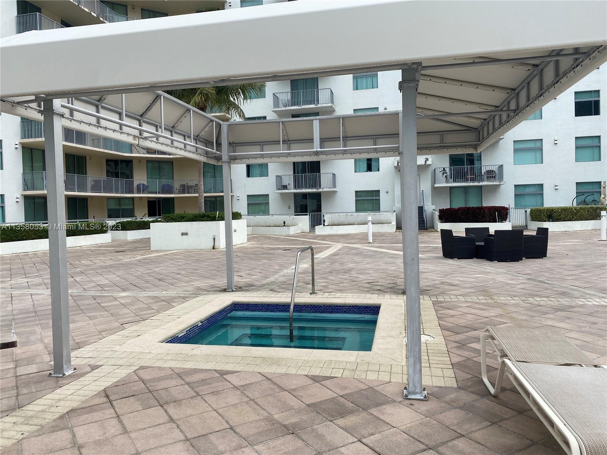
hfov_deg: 67.3
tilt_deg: -1.8
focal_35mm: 26
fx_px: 456
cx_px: 304
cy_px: 228
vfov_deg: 53.1
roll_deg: +2.3
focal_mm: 4.25
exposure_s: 1/1258
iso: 32
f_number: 1.8
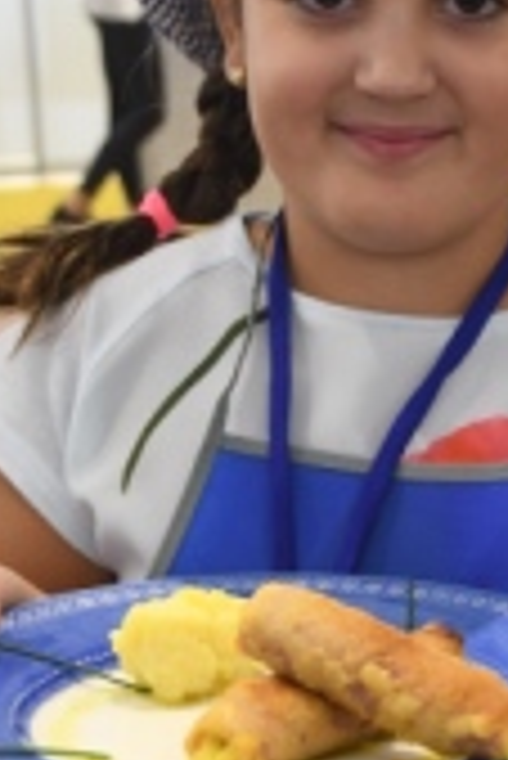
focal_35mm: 123
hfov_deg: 11.1
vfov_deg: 16.6
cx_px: 344
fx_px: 2605
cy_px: 427
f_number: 5.6
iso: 1250
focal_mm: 31
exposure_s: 1/50
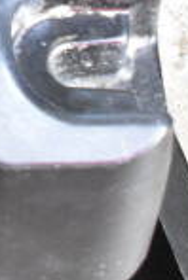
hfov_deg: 3.7
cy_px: -454
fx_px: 2891
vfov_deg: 5.3
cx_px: -302
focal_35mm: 370
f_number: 4.8
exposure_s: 1/60
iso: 5600
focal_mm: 40
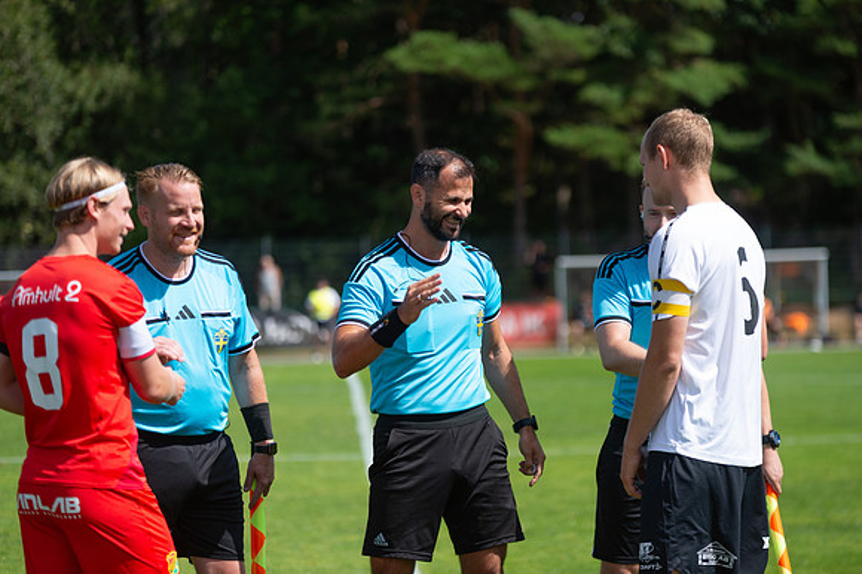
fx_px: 3111
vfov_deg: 10.5
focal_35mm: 130
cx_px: 431
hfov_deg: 15.8
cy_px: 287
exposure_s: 1/2000
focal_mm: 130
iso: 110
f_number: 3.2
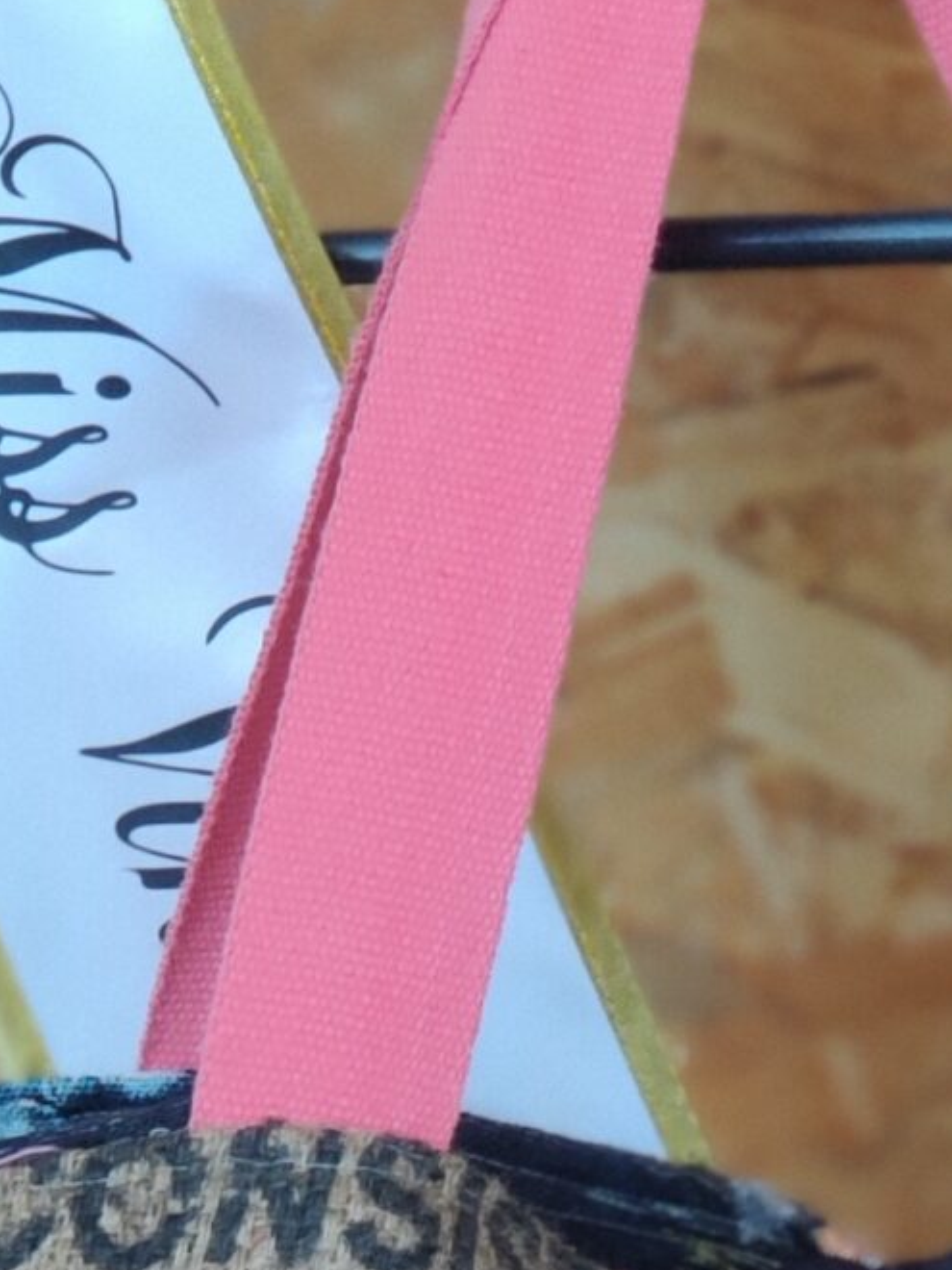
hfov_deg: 5.2
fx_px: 10524
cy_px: 1407
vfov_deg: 6.9
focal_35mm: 287
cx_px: 823
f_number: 2.44
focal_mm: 6.95
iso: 800
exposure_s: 1/50
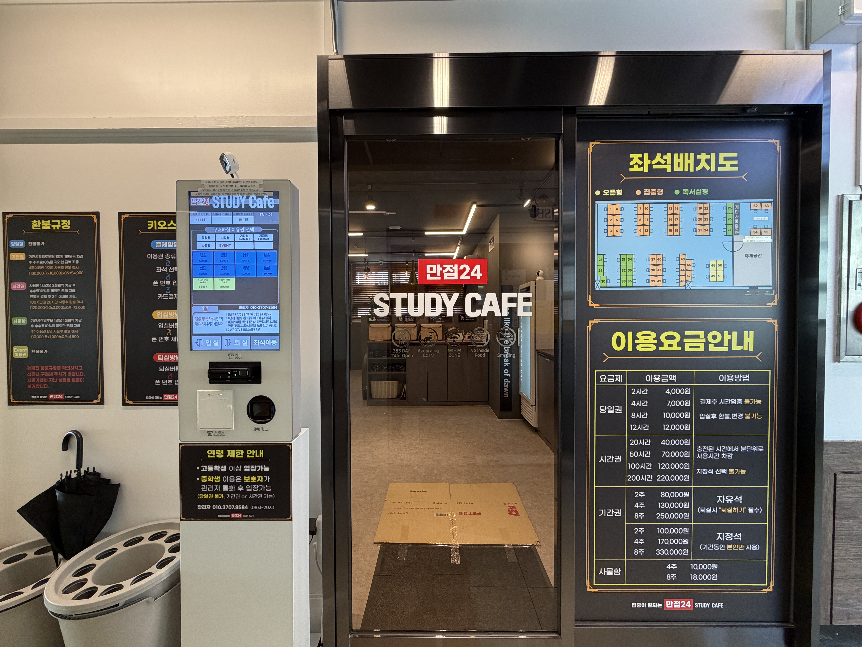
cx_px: 431
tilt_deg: -1.5
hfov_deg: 102.1
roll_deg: -0.1
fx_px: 349
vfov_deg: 85.7
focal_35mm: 14
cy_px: 324
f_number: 2.2
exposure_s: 1/120
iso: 320
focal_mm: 2.22
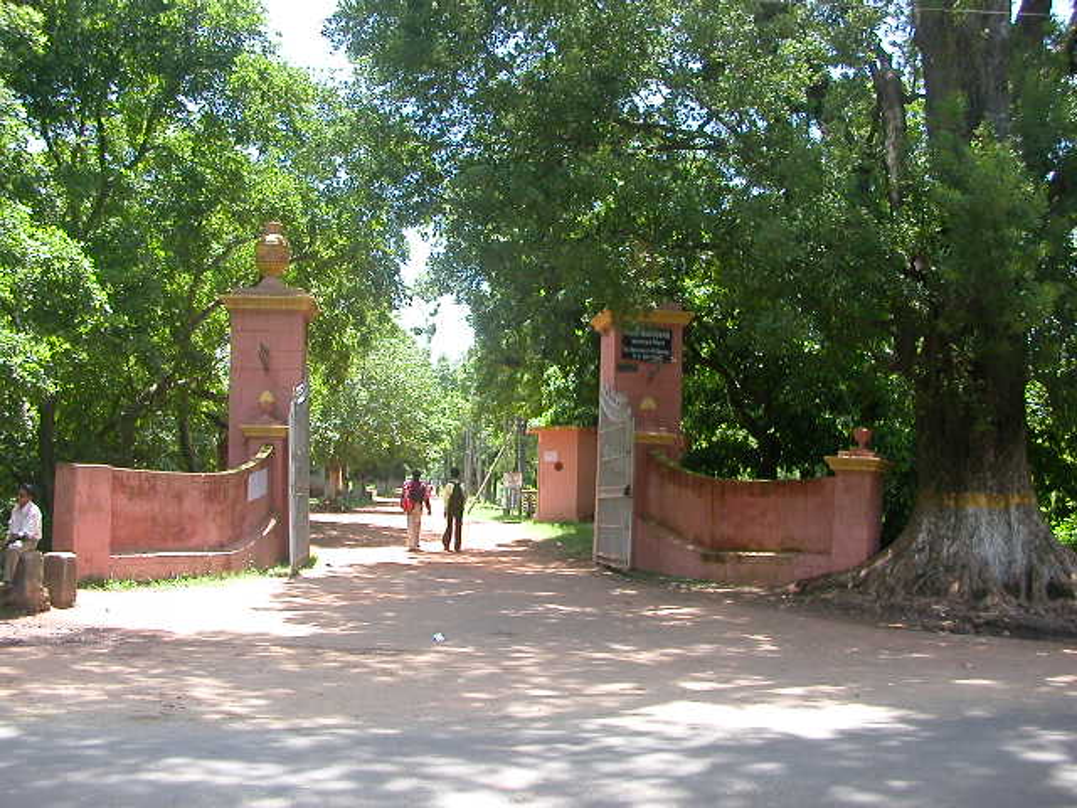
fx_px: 1151
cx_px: 538
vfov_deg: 38.7
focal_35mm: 37
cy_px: 404
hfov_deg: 50.1
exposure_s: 1/252
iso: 100
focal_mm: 5.6
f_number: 2.7
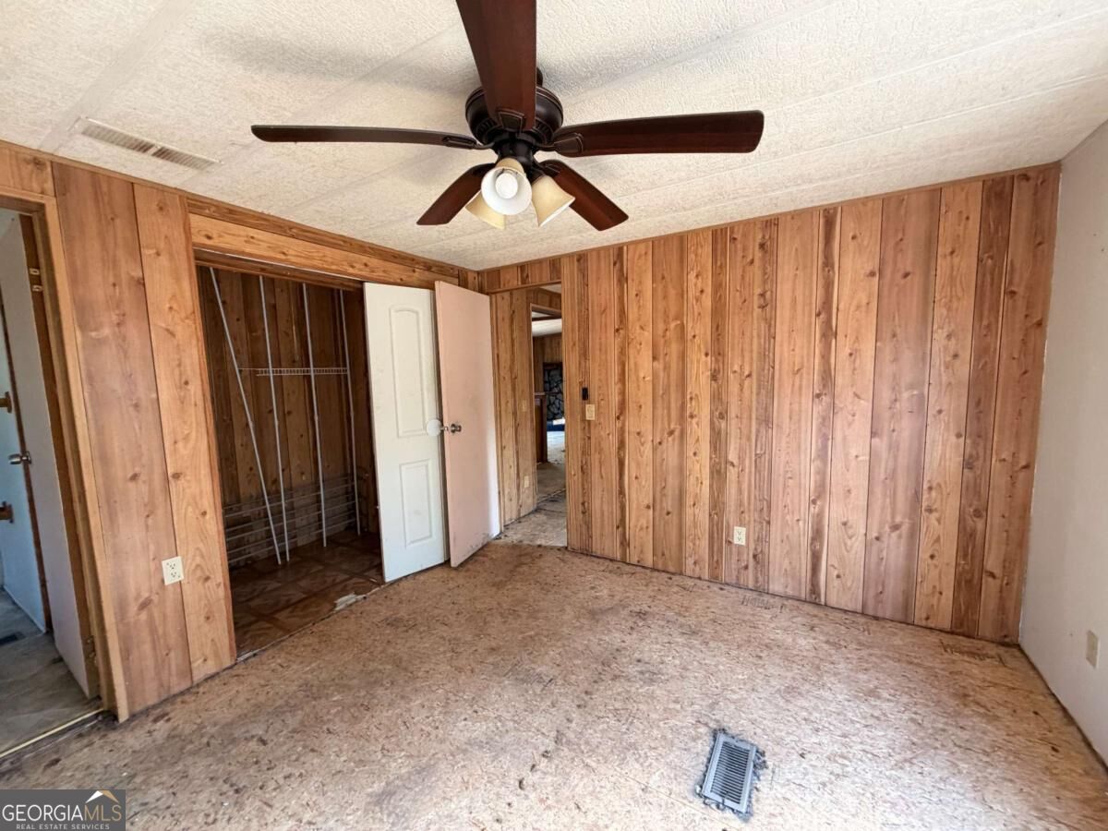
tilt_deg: -1.7
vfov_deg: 85.7
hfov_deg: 102.1
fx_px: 448
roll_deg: +3.7
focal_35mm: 14
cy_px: 416
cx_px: 554
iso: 320
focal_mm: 2.22
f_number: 2.2
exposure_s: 1/77
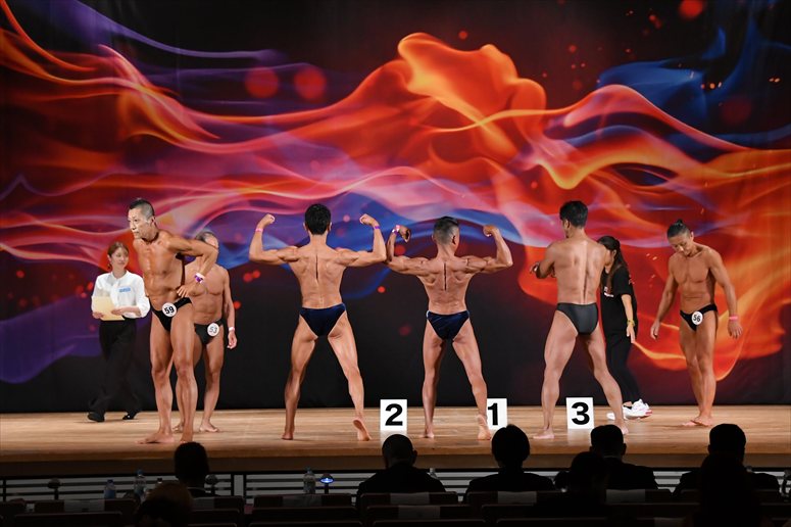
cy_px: 264
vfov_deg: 11.7
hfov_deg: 17.5
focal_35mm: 117
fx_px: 2570
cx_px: 396
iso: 3200
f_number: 5.6
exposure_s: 1/400
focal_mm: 78
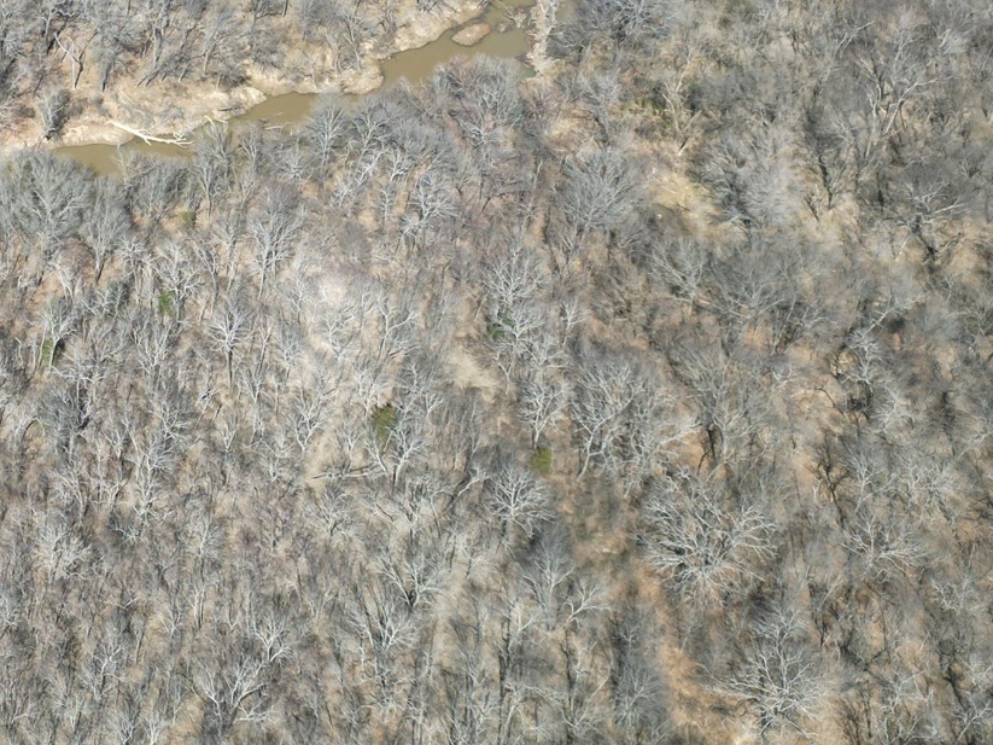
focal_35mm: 56
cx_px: -157
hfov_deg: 30.0
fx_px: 1606
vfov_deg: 24.7
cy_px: -28
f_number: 1.7
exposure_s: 1/1500
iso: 100
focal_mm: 6.72
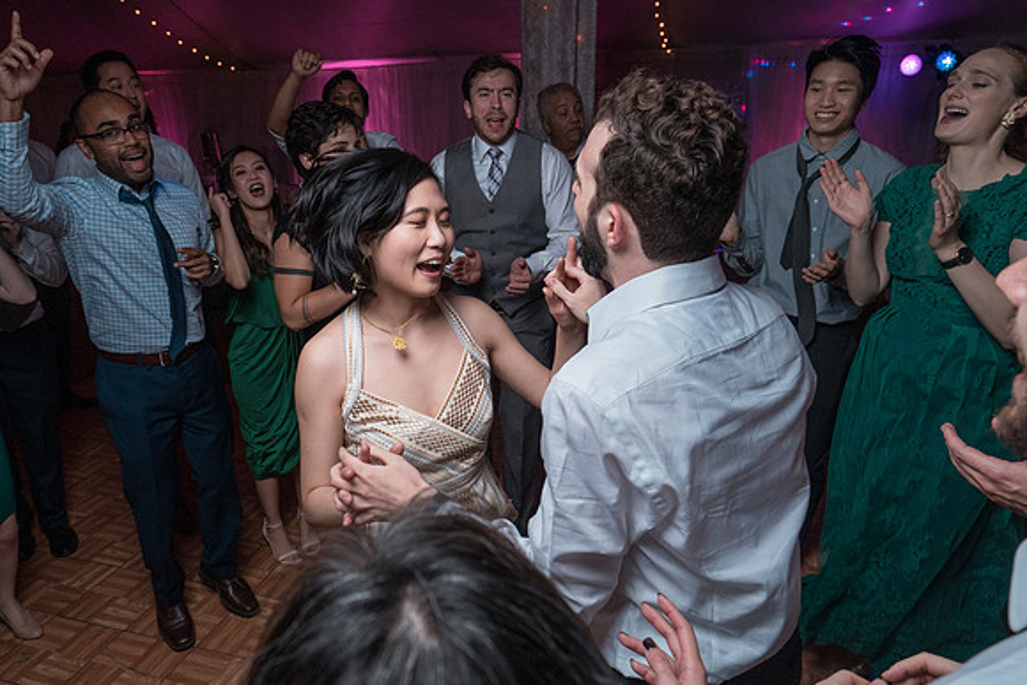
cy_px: 363
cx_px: 483
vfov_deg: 49.6
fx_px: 740
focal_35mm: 26
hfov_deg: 69.4
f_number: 5.6
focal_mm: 24
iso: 2000
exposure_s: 1/200
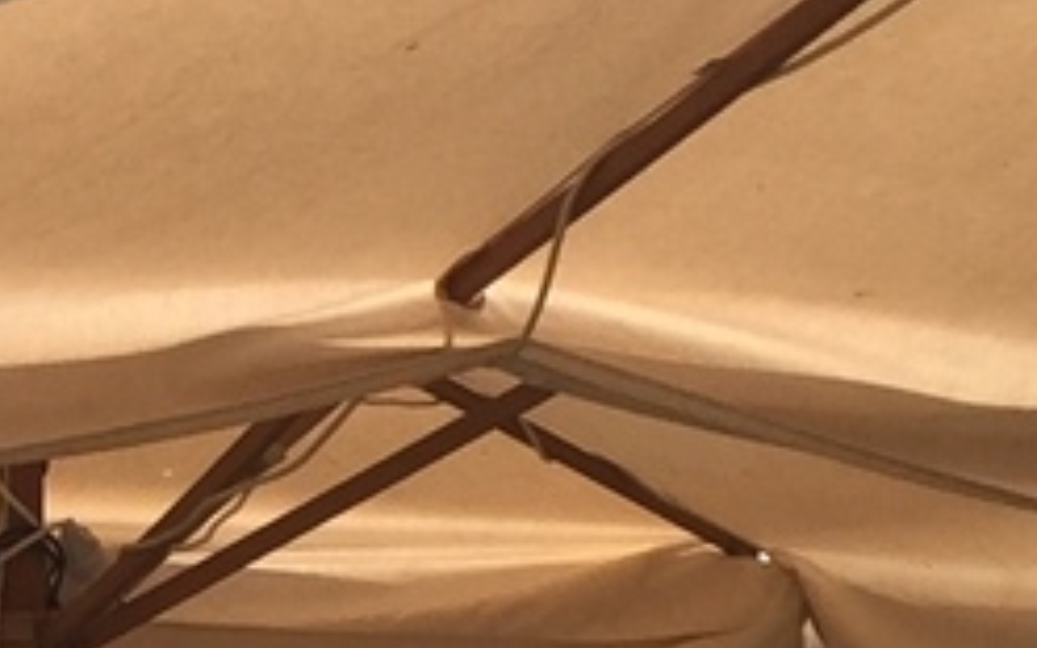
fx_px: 5596
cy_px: 962
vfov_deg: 6.5
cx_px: -836
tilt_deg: +3.9
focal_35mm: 198
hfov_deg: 10.0
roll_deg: -1.2
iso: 32
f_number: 2.2
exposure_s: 1/1276
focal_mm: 4.15
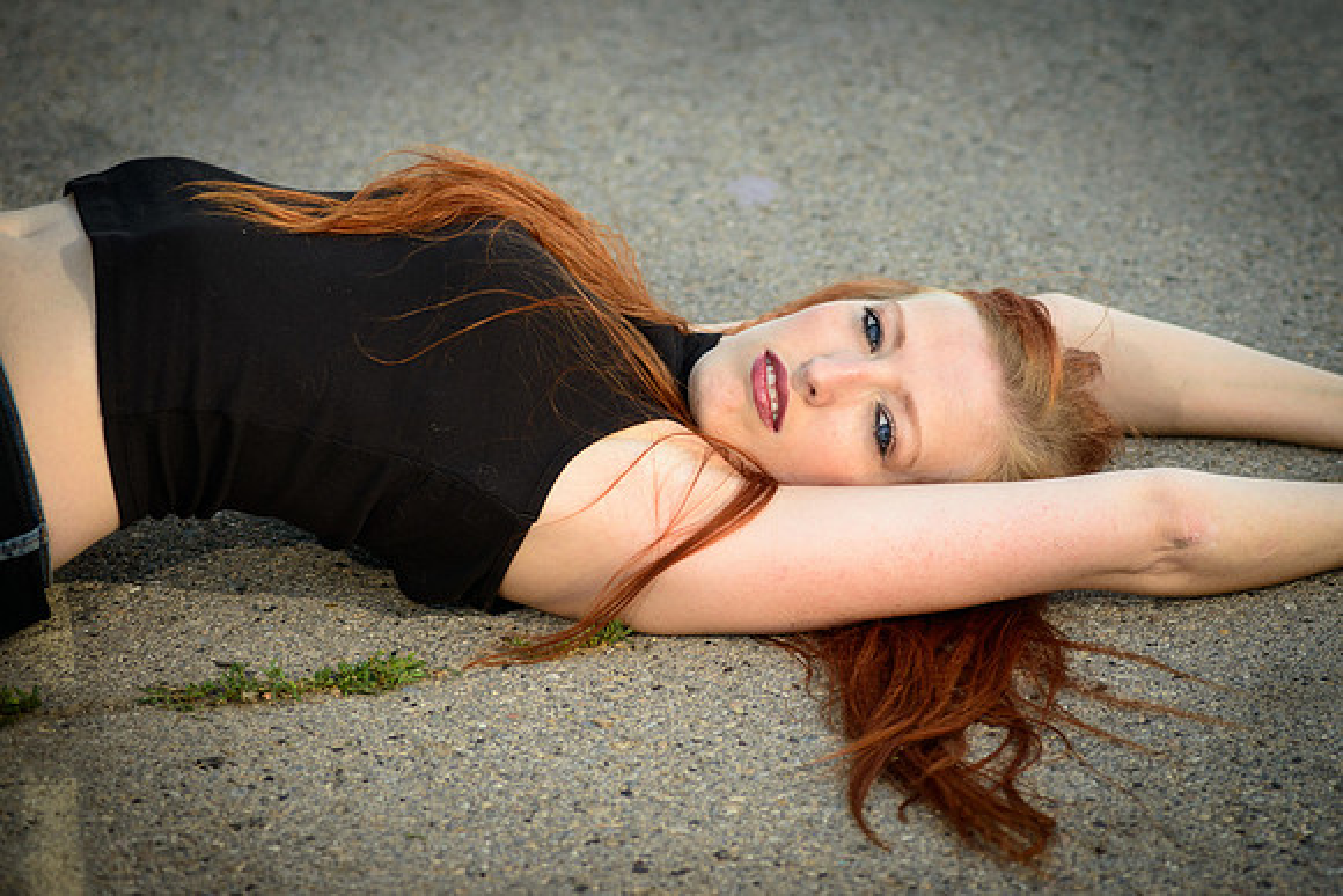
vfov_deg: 9.0
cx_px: 914
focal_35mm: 152
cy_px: 286
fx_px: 5687
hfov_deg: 13.4
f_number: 4
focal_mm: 112
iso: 160
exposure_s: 1/250
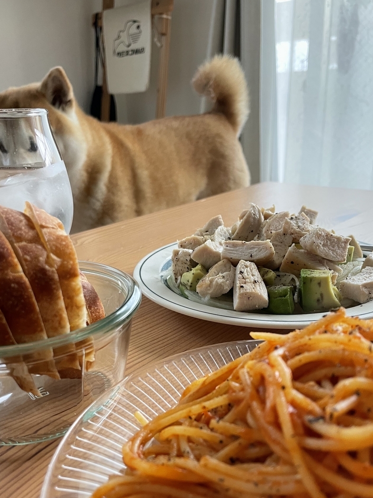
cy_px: 294
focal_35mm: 33
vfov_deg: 55.0
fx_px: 474
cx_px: 166
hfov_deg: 42.9
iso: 125
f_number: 1.6
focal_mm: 4.2
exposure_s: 1/89
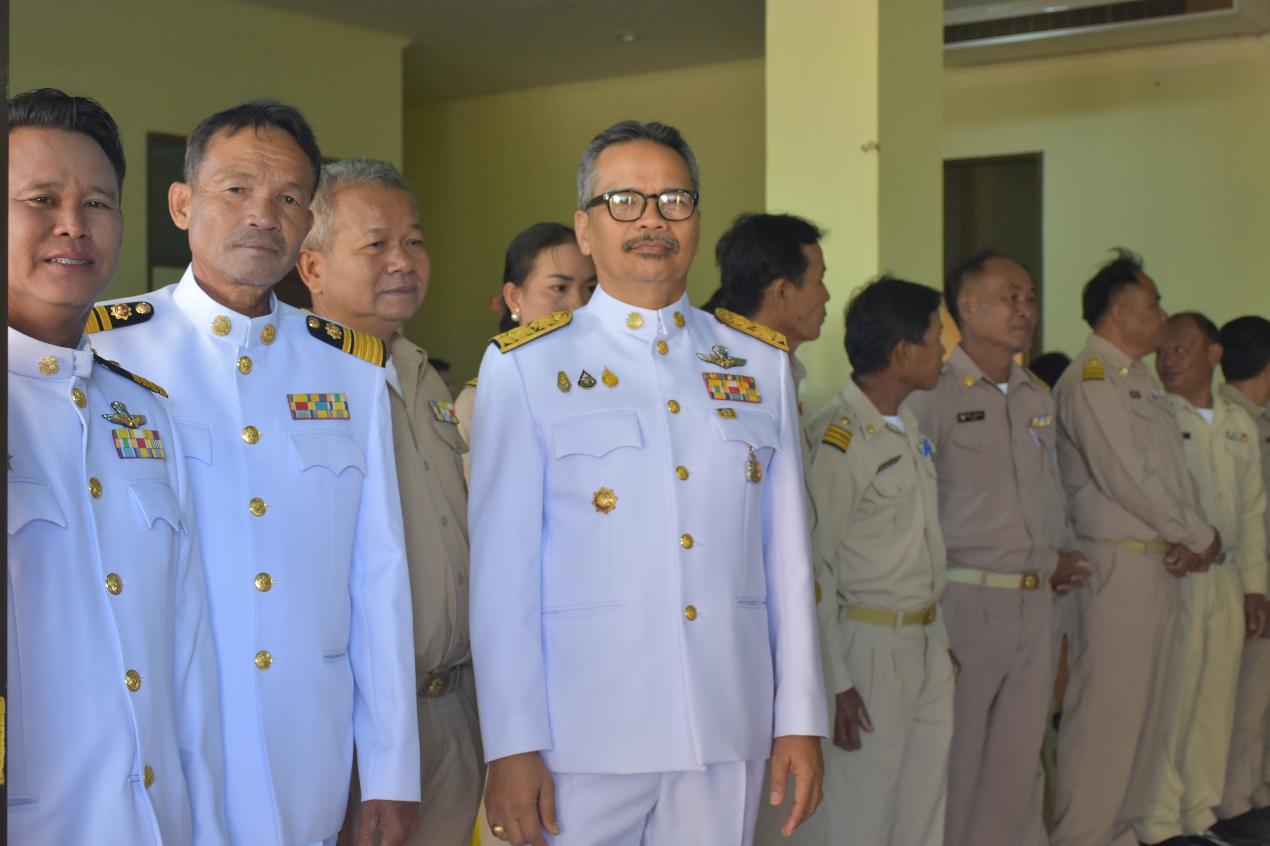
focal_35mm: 52
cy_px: 423
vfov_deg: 25.8
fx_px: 1852
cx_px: 635
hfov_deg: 37.9
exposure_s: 1/60
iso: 800
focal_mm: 35
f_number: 4.2
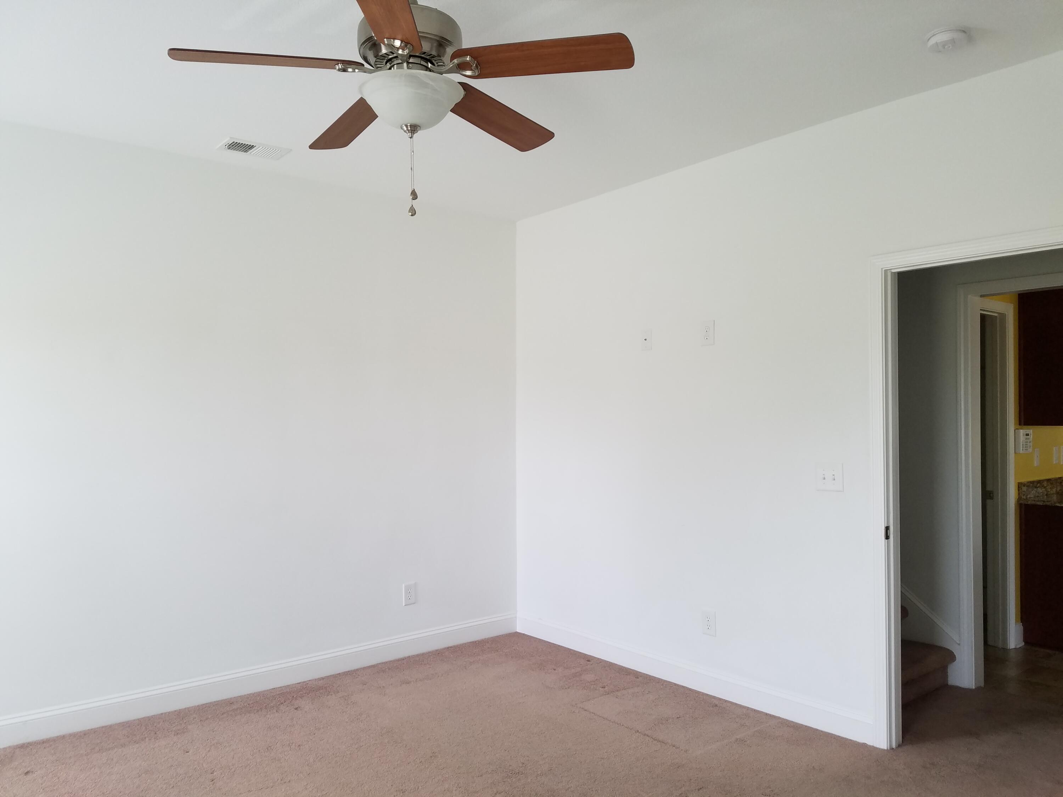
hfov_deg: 67.3
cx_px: 532
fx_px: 798
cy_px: 398
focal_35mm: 26
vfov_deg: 53.1
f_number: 1.7
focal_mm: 4.2
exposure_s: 1/60
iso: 64
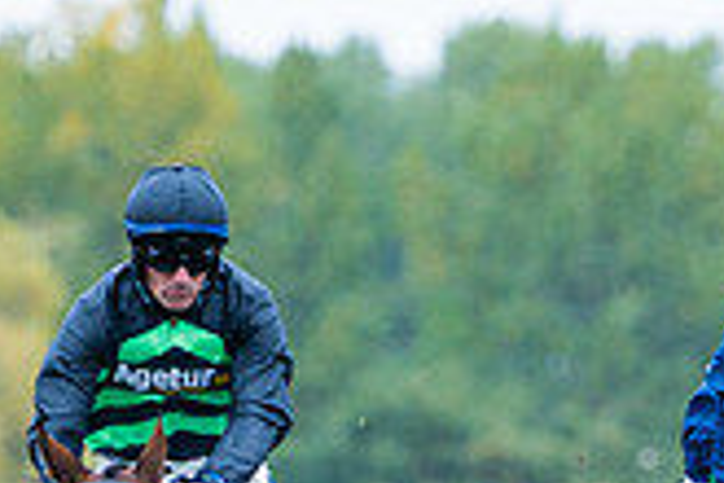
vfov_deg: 1.6
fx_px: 17234
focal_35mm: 857
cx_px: 831
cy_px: 717
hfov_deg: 2.4
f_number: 4
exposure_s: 1/1000
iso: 500
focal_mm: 220
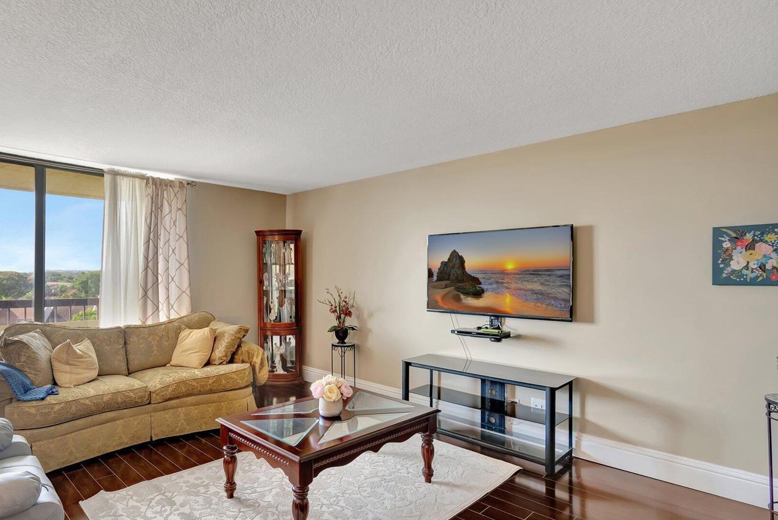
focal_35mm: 19
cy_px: 280
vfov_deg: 64.6
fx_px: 411
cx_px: 318
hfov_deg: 86.0
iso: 1000
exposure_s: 1/10
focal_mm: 10
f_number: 8
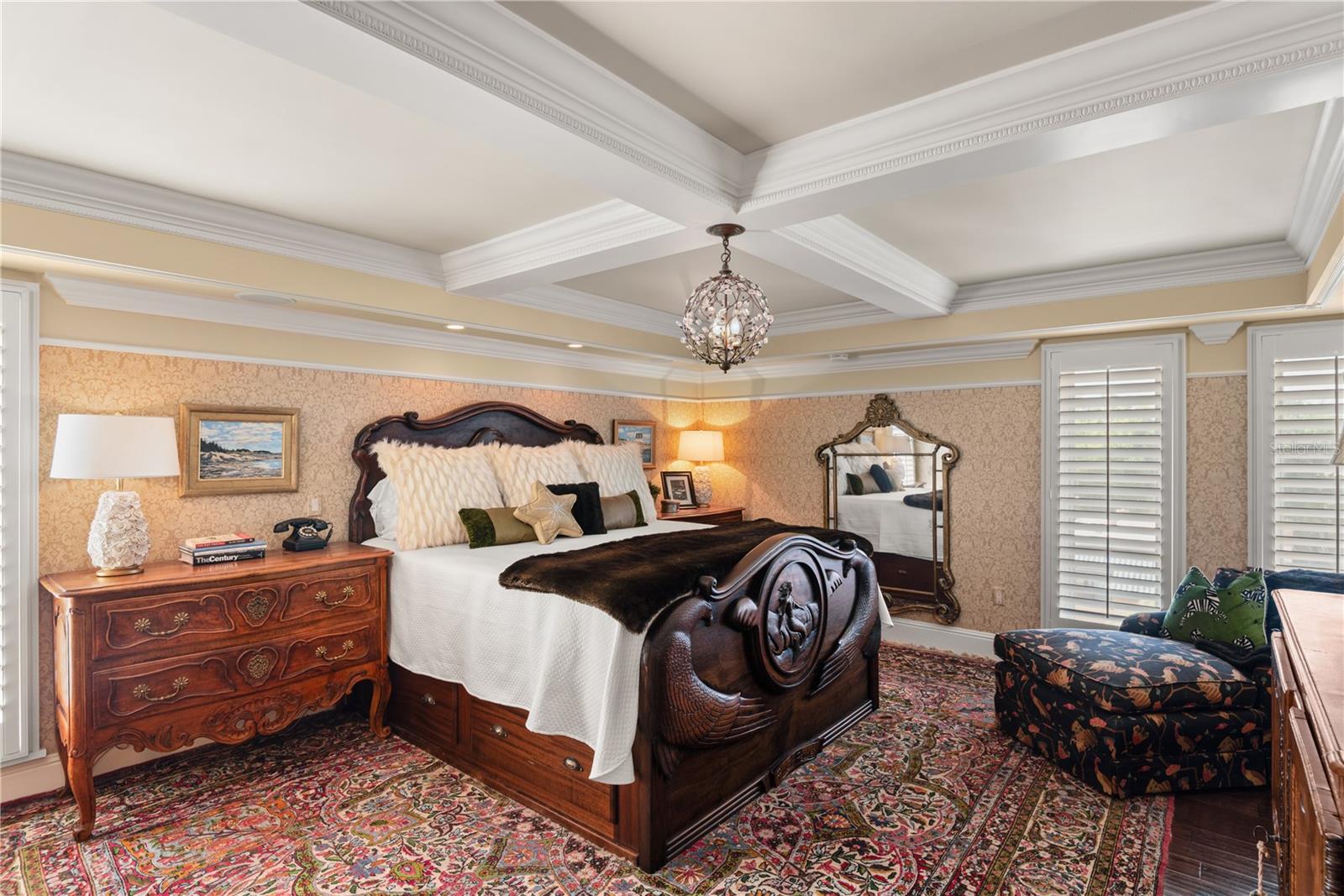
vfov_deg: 67.4
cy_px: 448
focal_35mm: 18
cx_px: 672
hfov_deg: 90.0
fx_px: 672
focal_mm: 18
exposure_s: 1/1.67
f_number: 8
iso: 320
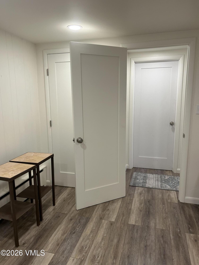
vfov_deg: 67.3
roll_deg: +1.4
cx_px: 100
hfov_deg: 53.1
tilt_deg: -7.2
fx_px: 199
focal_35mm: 26
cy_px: 132
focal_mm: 5.7
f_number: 1.5
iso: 100
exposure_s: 1/120
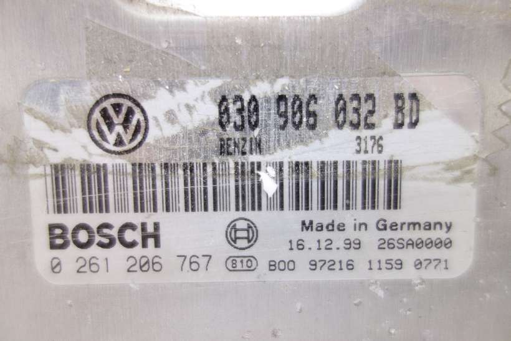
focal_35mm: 28
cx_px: 256
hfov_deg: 65.5
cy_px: 170
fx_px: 397
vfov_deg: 46.4
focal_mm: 10.4
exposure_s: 1/80
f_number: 1.8
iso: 125
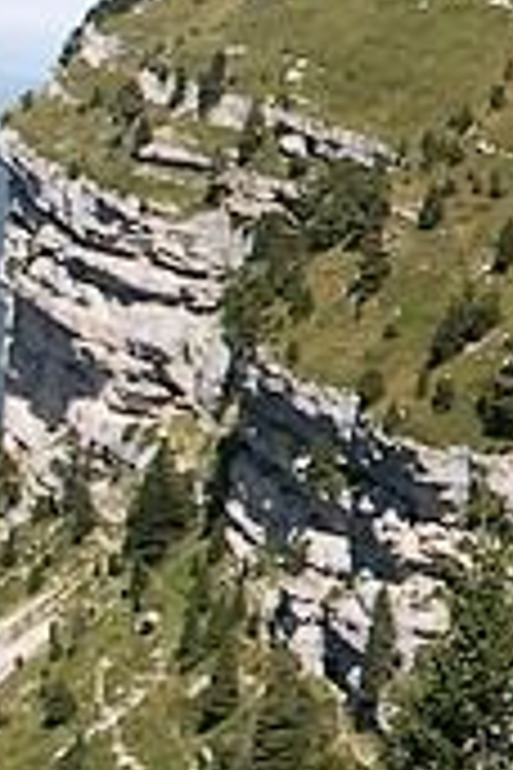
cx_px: 994
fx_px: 2501
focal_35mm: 117
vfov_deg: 17.4
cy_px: 234
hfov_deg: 10.8
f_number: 7.1
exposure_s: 1/250
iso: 64
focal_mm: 8.29
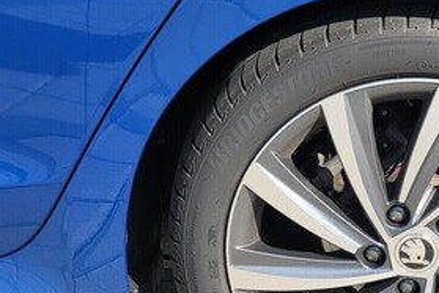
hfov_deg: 13.0
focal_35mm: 156
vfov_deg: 8.8
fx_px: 1902
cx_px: 415
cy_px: 218
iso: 25
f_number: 2.4
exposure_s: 1/435
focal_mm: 7.12
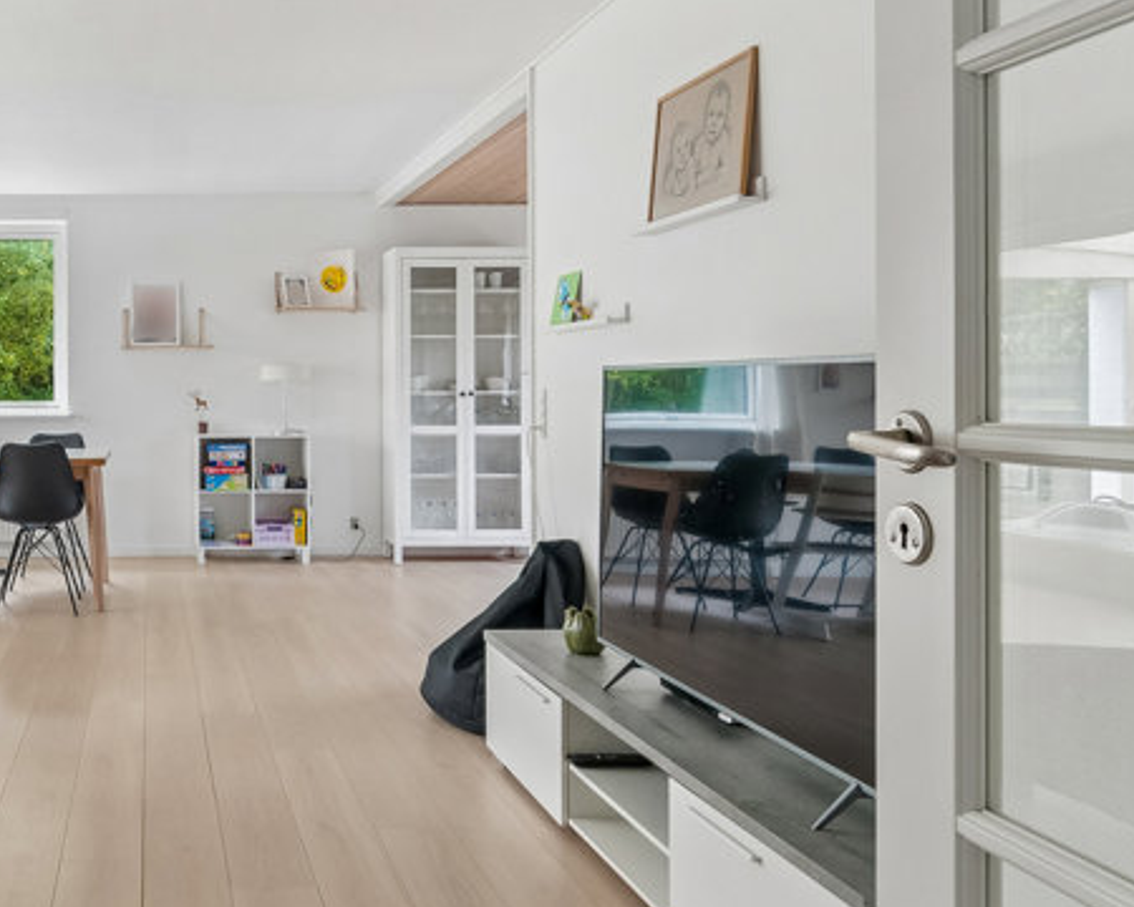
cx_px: 134
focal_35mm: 30
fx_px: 1007
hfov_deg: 52.4
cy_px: 362
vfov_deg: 48.2
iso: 400
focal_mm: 12
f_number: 10
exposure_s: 1/2
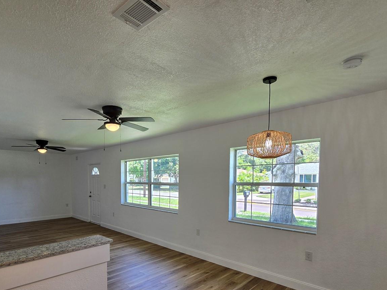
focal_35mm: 18
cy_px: 195
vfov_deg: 69.4
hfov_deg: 87.4
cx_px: 172
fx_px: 201
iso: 50
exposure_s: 1/120
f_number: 2.2
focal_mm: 2.2
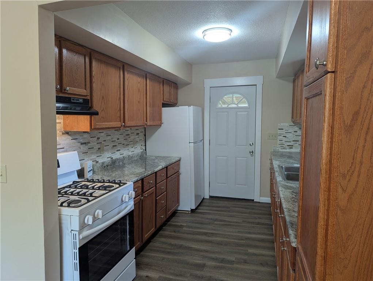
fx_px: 259
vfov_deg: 56.9
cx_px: 186
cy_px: 140
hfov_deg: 71.5
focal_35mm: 24
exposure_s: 1/30
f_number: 1.85
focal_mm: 6.81
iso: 50
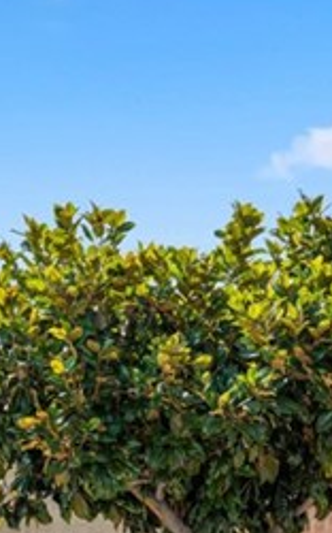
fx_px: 2058
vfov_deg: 14.4
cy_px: 596
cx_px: -311
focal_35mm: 142
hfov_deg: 8.8
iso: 125
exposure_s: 1/200
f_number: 9
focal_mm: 34
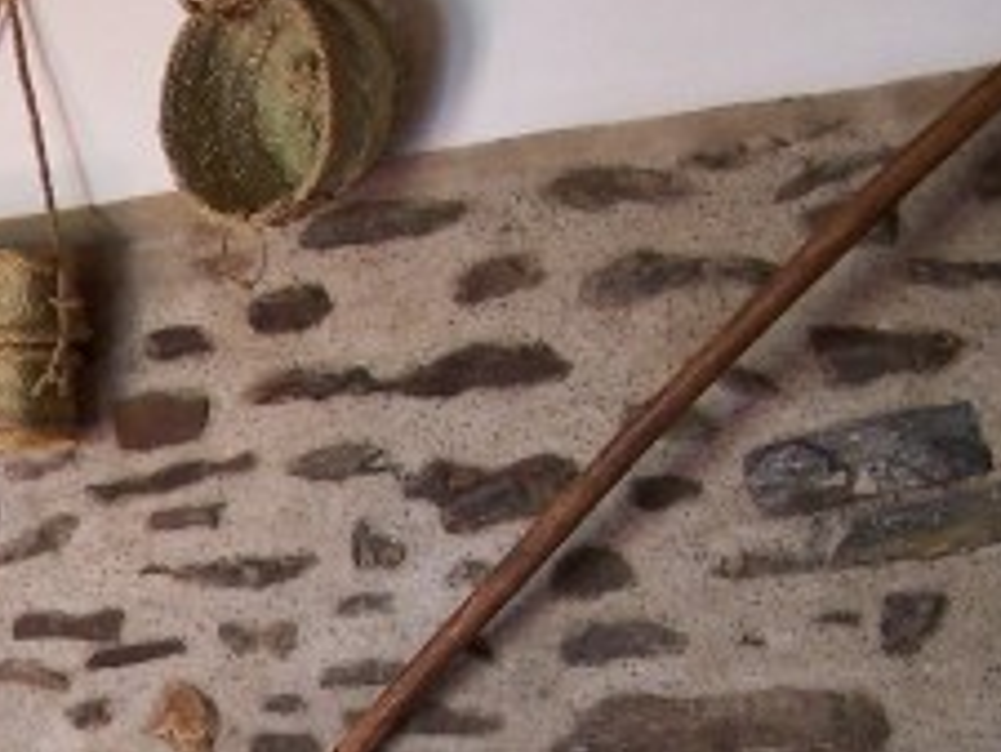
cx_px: -27
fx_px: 3183
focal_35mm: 110
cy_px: 779
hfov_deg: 17.4
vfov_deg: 13.3
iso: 140
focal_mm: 6.3
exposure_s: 1/8
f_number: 2.8
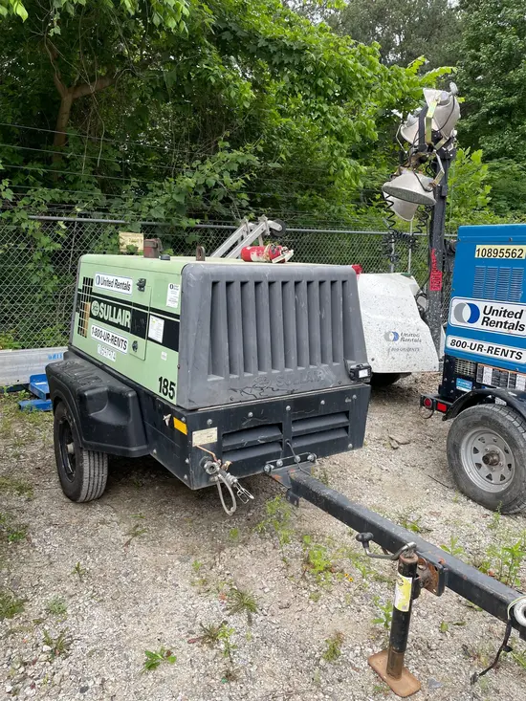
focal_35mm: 26
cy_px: 350
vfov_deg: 67.3
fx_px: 527
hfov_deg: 53.1
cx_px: 263
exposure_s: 1/515
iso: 50
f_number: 1.6
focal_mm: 4.2
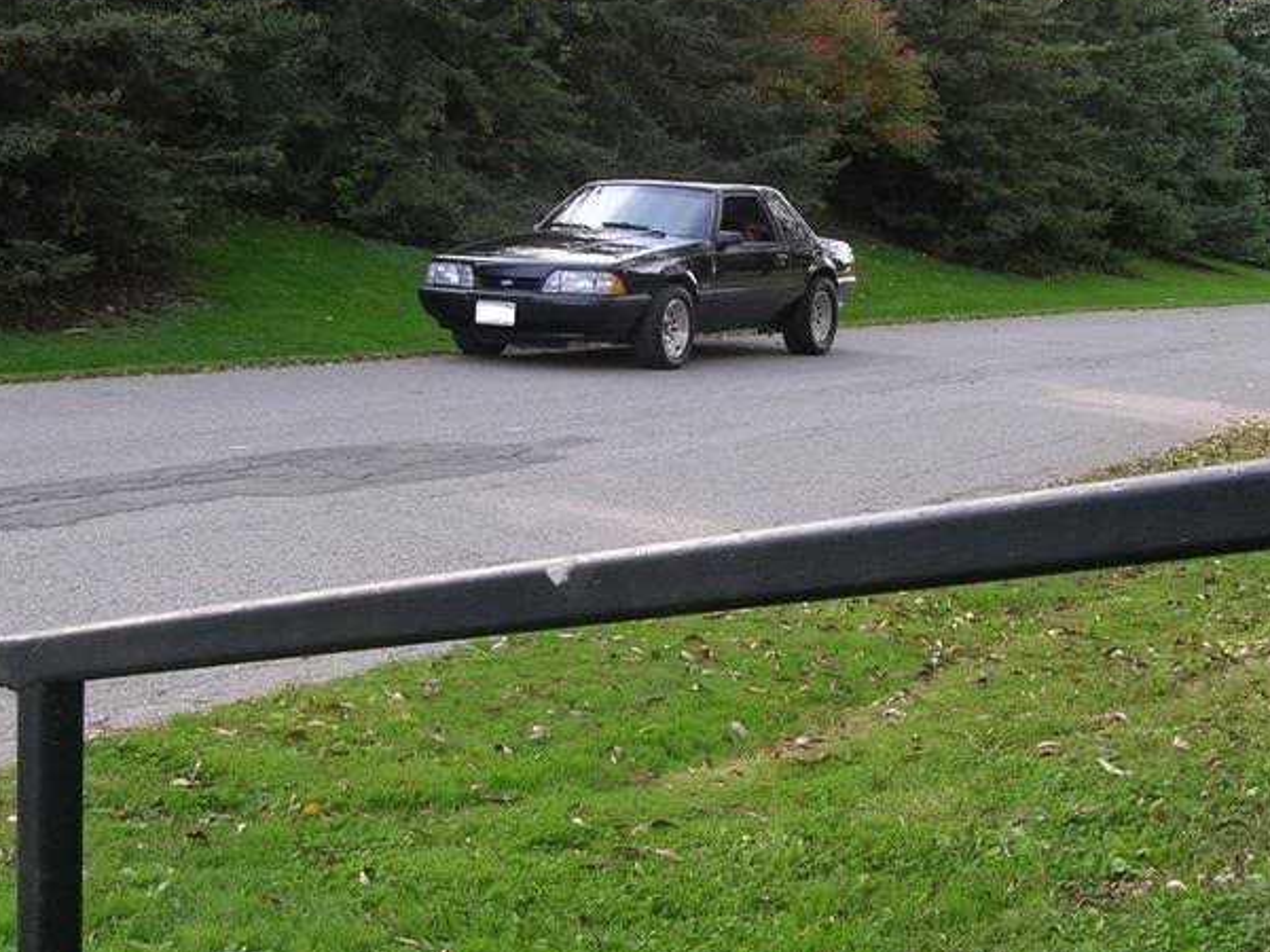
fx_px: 2128
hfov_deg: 33.2
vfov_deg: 25.2
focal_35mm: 58
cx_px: 635
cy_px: 374
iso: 50
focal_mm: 5.7
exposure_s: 1/41.7
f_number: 4.9
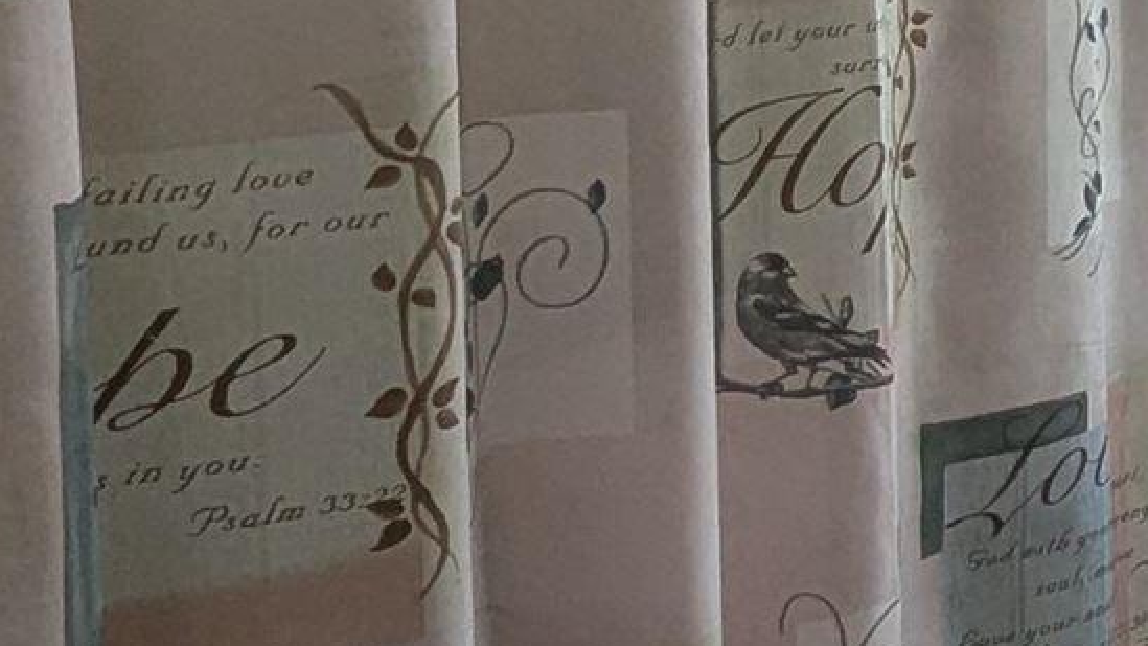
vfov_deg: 14.8
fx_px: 2405
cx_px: 2041
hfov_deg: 19.9
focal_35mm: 79
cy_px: -111
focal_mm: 1.95
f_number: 2.2
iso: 50
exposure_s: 1/147
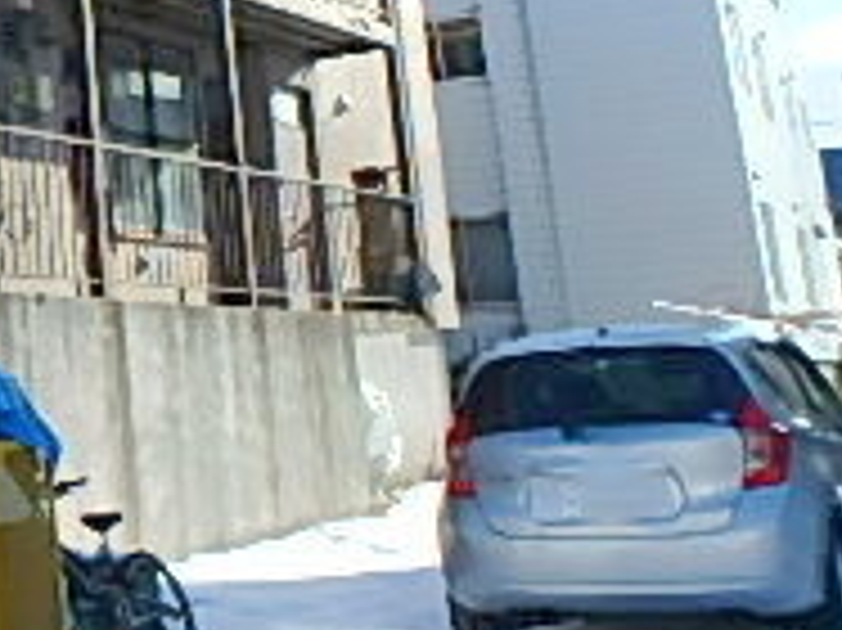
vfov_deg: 19.4
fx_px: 1750
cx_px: -347
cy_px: -94
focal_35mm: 72
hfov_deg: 23.0
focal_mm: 3.7
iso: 125
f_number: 3.5
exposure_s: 1/1000
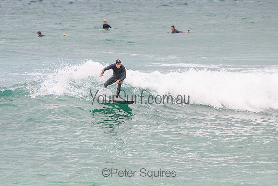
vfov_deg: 2.5
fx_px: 4251
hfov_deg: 3.7
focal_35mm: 550
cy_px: 128
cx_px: 114
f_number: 5.6
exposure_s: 1/2000
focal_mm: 400
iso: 200
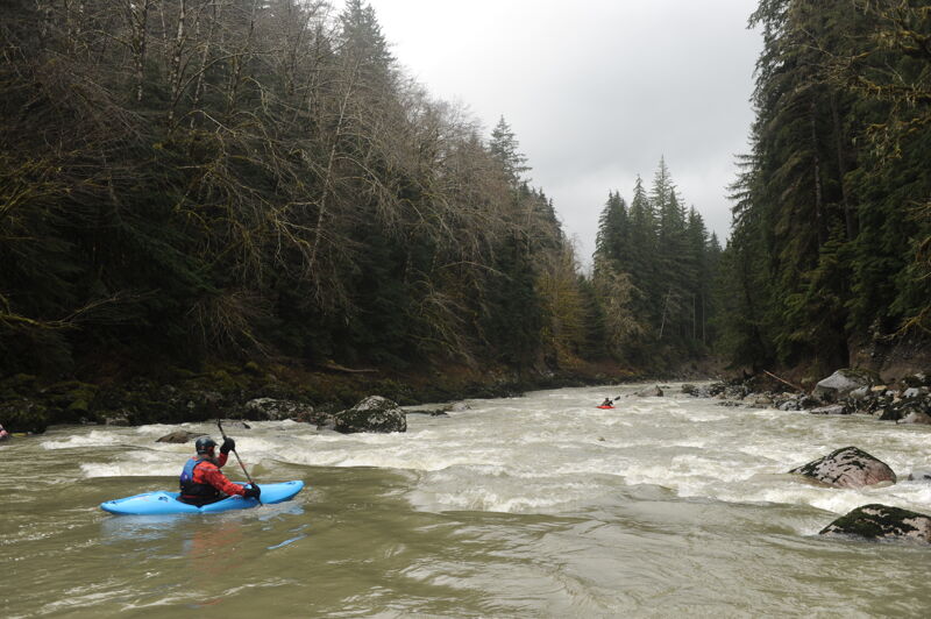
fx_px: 904
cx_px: 466
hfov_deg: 54.5
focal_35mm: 35
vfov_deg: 37.8
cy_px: 310
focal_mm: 35
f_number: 5.6
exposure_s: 1/160
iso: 320
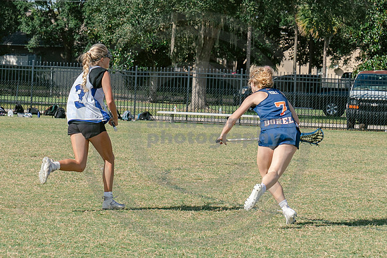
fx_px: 2101
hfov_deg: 10.5
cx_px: 186
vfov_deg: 7.0
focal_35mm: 195
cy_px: 132
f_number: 5.6
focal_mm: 70
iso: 250
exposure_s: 1/1000
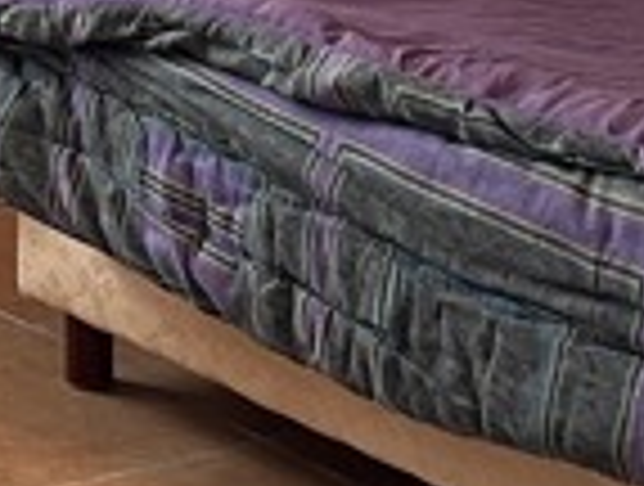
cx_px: -59
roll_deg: -1.1
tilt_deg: -1.1
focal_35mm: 145
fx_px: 2704
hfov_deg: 13.3
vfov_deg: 9.5
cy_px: -554
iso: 100
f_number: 1.6
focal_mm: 5.1
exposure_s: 1/50
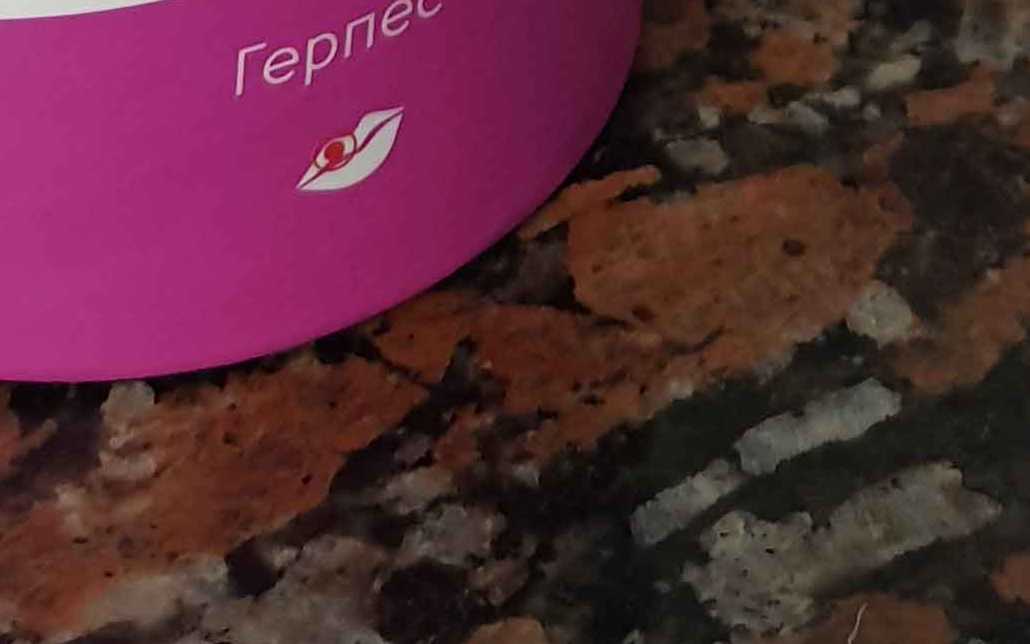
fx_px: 3031
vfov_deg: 10.3
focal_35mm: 108
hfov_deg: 19.1
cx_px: 822
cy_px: -956
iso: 250
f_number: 1.7
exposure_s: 1/50
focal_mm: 4.32
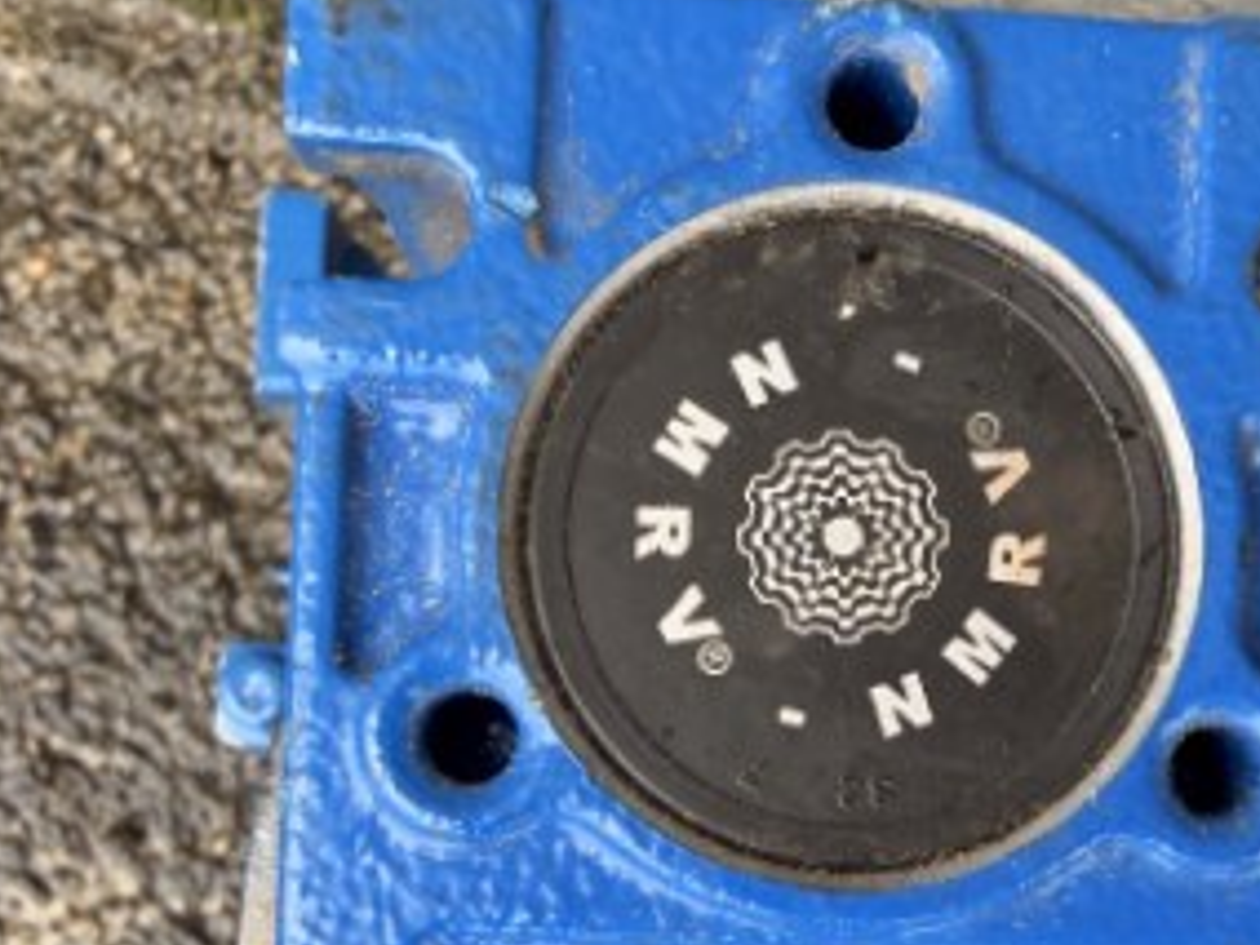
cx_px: 1012
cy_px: 847
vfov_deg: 26.2
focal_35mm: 54
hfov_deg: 34.4
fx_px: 1966
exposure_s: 1/131
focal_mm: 2.22
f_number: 2.2
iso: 40
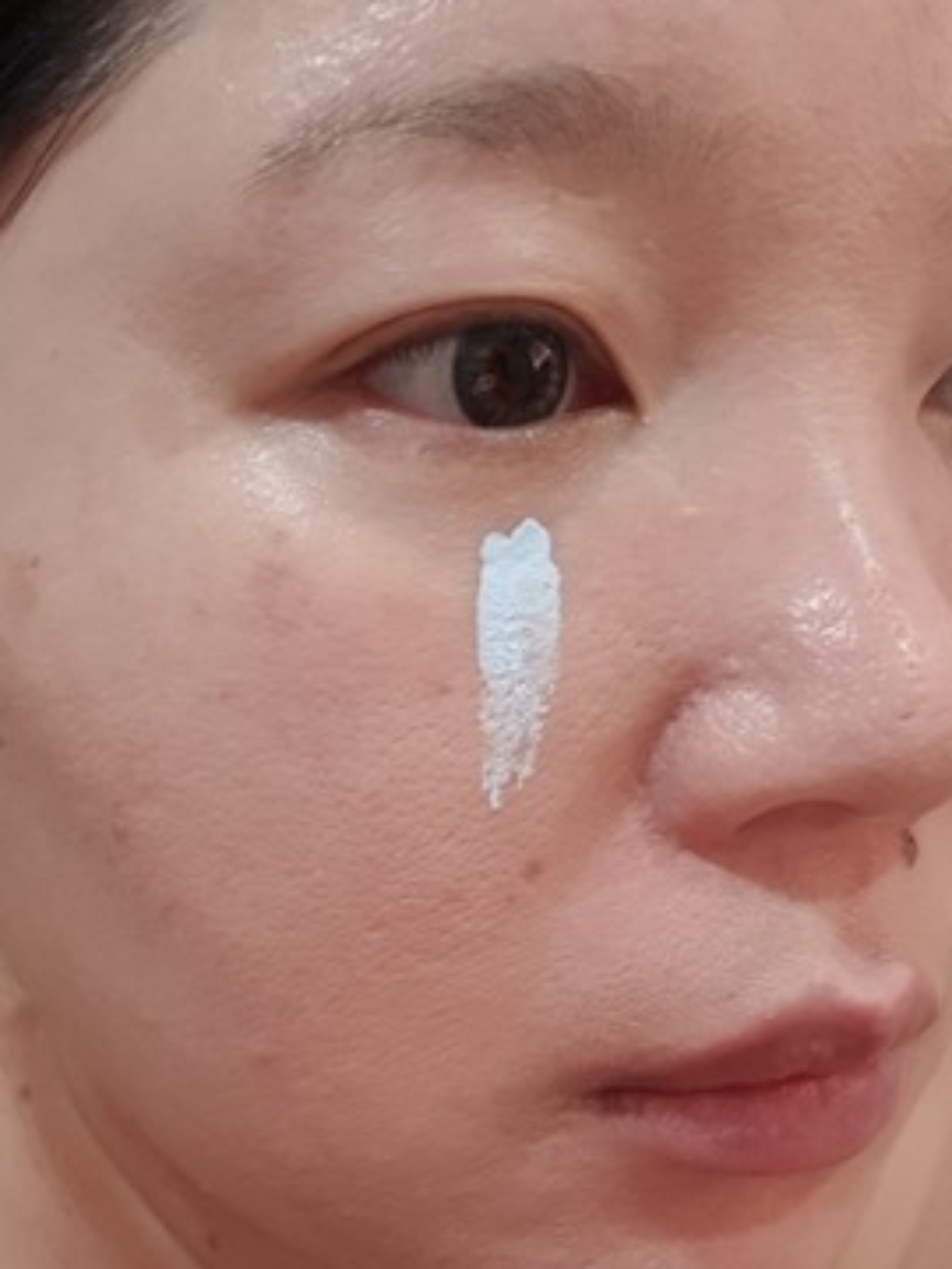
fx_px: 1430
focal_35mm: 39
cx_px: 363
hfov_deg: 36.6
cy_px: 717
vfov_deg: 47.7
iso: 200
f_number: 1.7
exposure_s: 1/24
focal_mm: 2.92
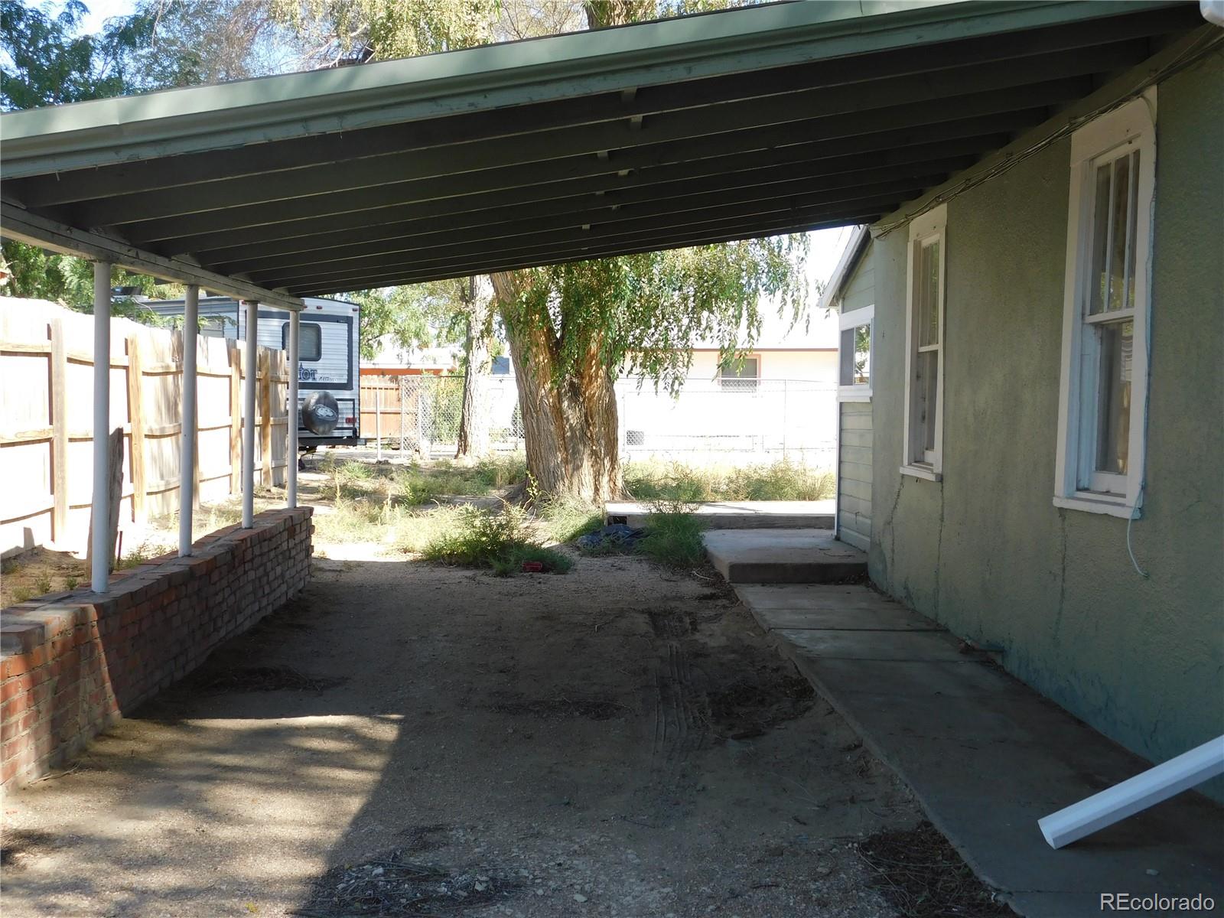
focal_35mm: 45
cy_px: 459
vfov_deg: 32.2
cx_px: 612
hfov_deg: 42.1
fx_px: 1591
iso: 125
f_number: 3.7
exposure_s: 1/200
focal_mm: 8
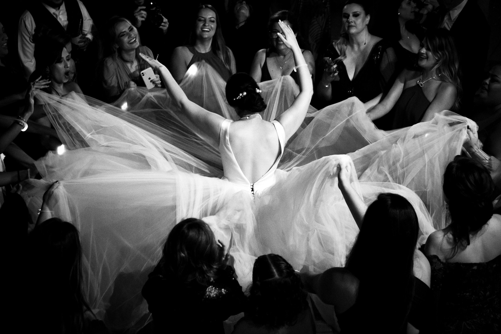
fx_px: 1044
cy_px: 167
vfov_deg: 18.2
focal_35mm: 75
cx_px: 250
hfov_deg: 27.0
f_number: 3.6
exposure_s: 1/200
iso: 4000
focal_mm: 50
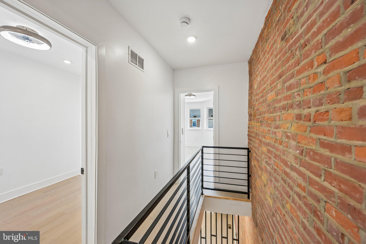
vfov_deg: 81.2
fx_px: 142
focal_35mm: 14
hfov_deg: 104.3
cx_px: 183
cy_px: 122
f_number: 8
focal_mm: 14
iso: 200
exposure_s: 1/15
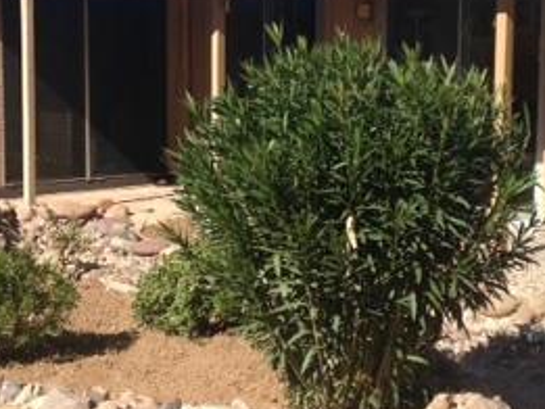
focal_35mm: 81
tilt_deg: -6.6
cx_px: 290
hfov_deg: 24.1
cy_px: 186
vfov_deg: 18.2
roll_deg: +1.7
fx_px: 1276
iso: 50
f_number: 2.4
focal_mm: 4.12
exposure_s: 1/1261
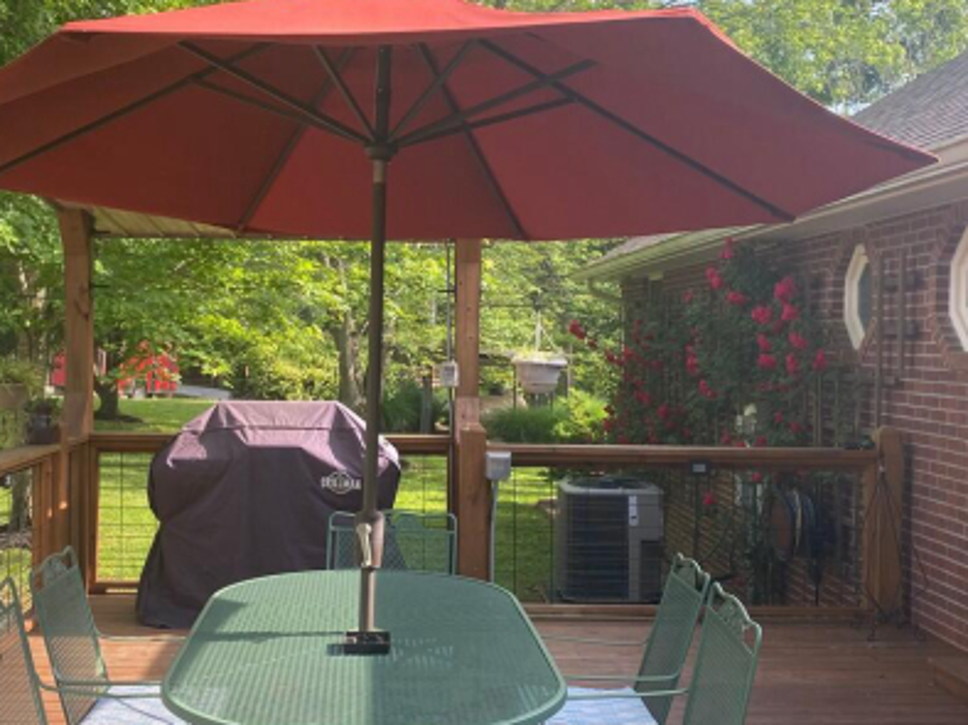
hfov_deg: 42.9
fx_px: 1230
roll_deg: -0.2
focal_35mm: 44
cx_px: 424
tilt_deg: -2.5
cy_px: 381
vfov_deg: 32.8
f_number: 1.8
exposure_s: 1/428
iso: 32
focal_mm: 4.25
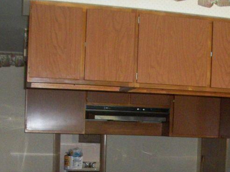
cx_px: 157
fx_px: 485
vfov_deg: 19.5
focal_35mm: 73
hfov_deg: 26.5
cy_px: 179
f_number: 3.1
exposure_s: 1/125
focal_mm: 6.3
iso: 400
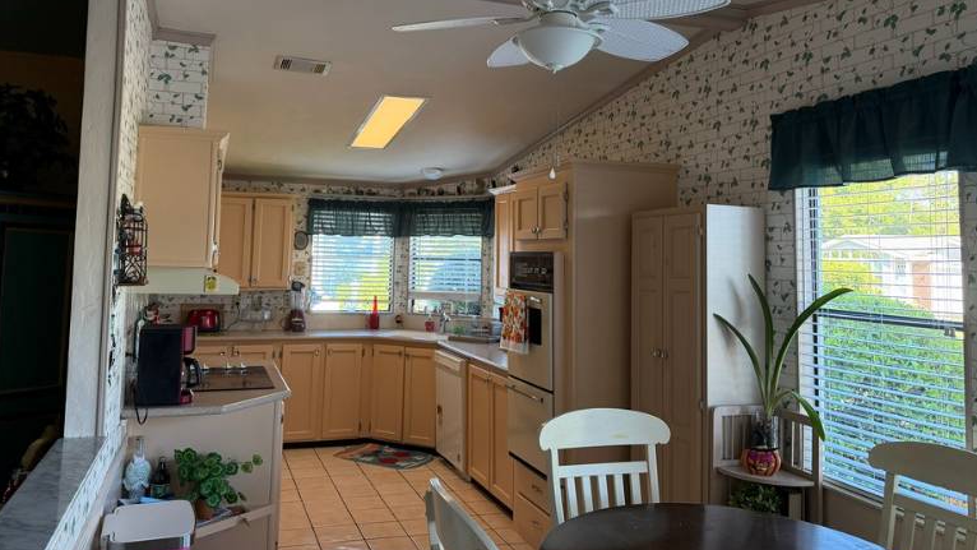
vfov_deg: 39.8
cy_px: 192
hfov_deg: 66.0
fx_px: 751
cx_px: 457
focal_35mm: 29
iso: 200
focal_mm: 6.76
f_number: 1.78
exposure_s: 1/143
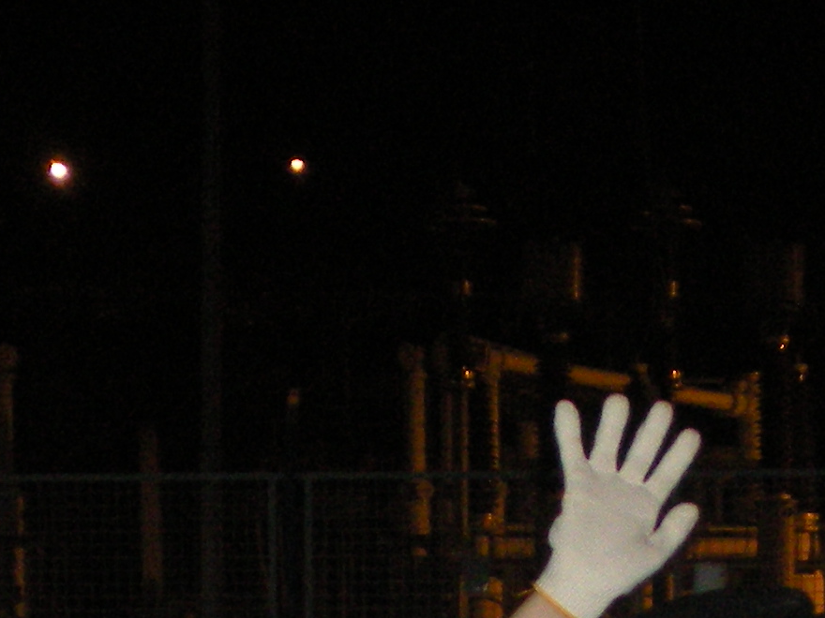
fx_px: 3360
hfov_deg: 14.0
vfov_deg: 10.2
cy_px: 929
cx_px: 466
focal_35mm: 141
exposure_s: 1/60
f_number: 3.1
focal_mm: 6.3
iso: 282
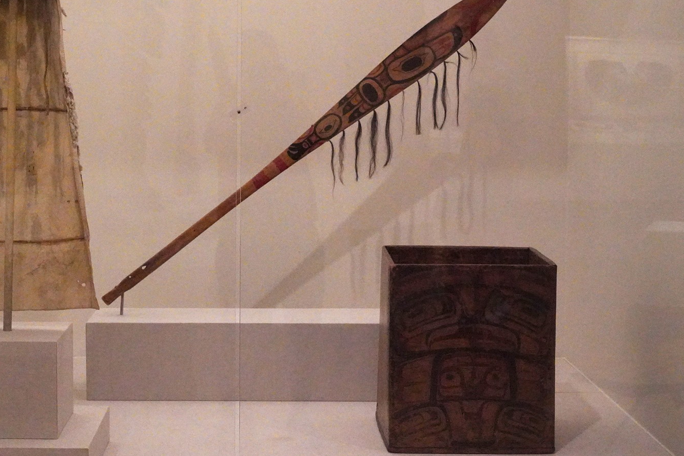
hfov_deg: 31.7
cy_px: 172
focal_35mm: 63
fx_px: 1197
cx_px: 238
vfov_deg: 21.5
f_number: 5.6
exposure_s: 1/100
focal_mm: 42
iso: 12800
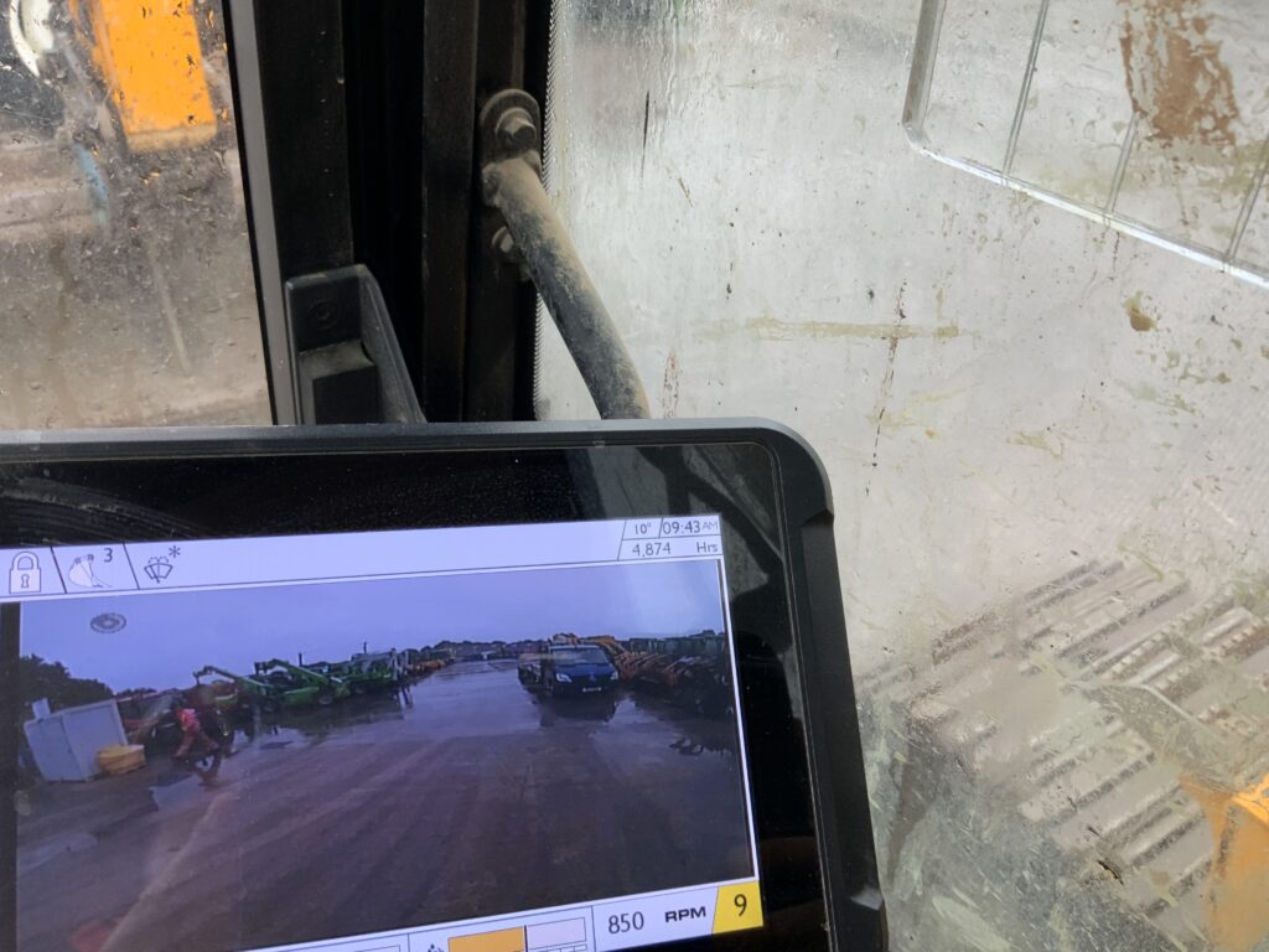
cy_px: 476
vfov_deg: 48.2
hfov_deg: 61.7
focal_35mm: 29
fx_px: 1063
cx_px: 634
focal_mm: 3
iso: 40
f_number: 1.8
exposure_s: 1/122
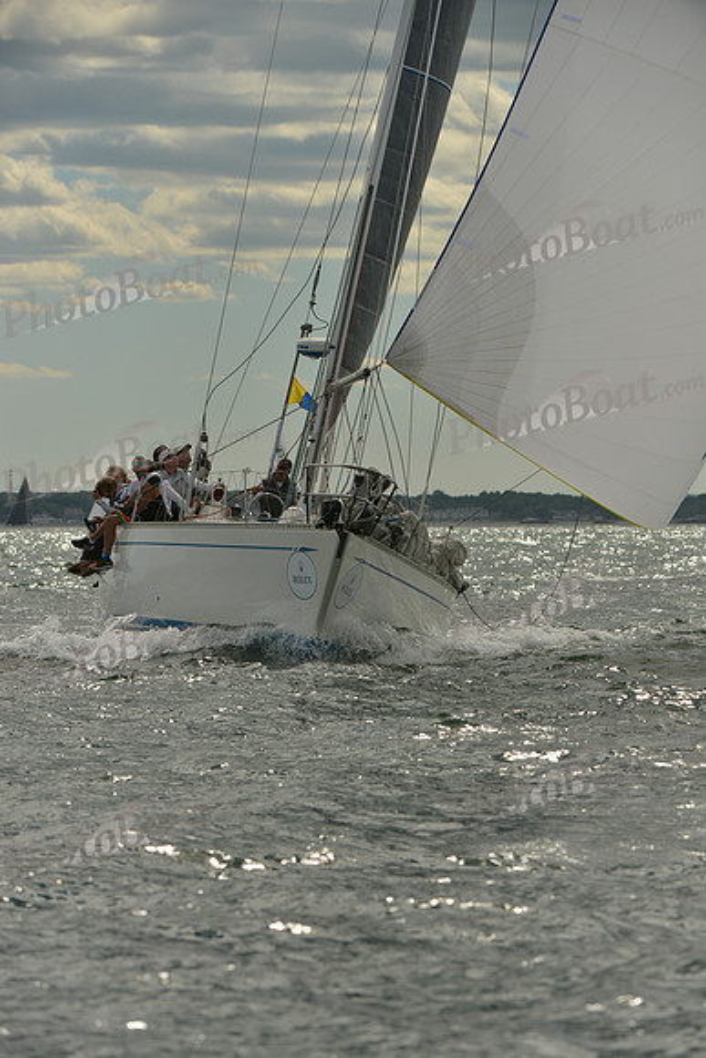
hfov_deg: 6.9
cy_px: 529
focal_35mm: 200
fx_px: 5879
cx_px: 353
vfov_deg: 10.3
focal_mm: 200
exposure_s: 1/3200
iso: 400
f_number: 6.3
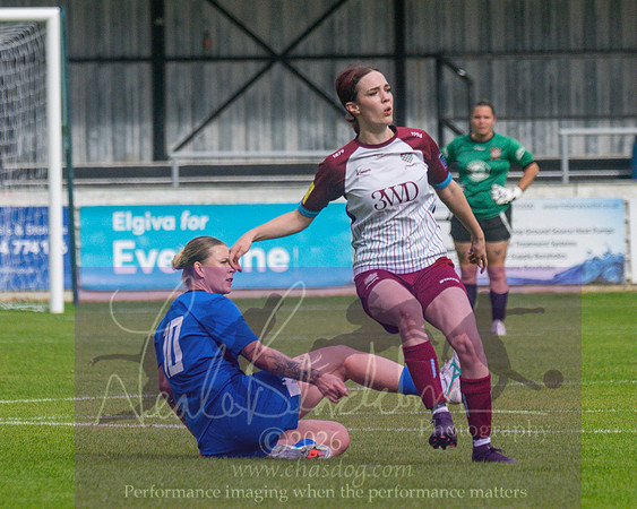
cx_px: 348
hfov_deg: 2.7
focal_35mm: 719
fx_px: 13546
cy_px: 296
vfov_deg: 2.2
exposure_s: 1/1000
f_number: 4
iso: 360
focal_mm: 220
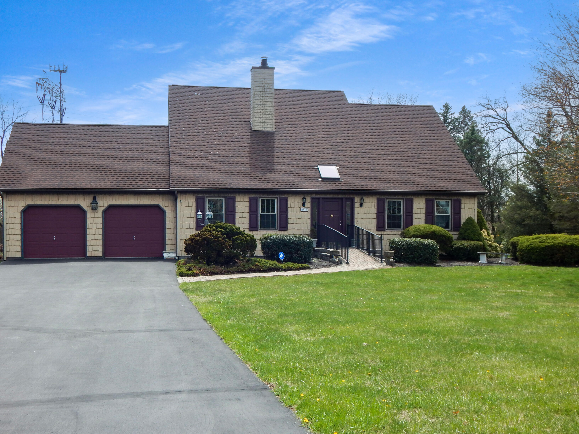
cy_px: 217
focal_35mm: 43
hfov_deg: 43.9
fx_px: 719
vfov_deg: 33.6
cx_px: 290
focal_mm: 7.7
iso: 125
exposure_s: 1/640
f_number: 3.6
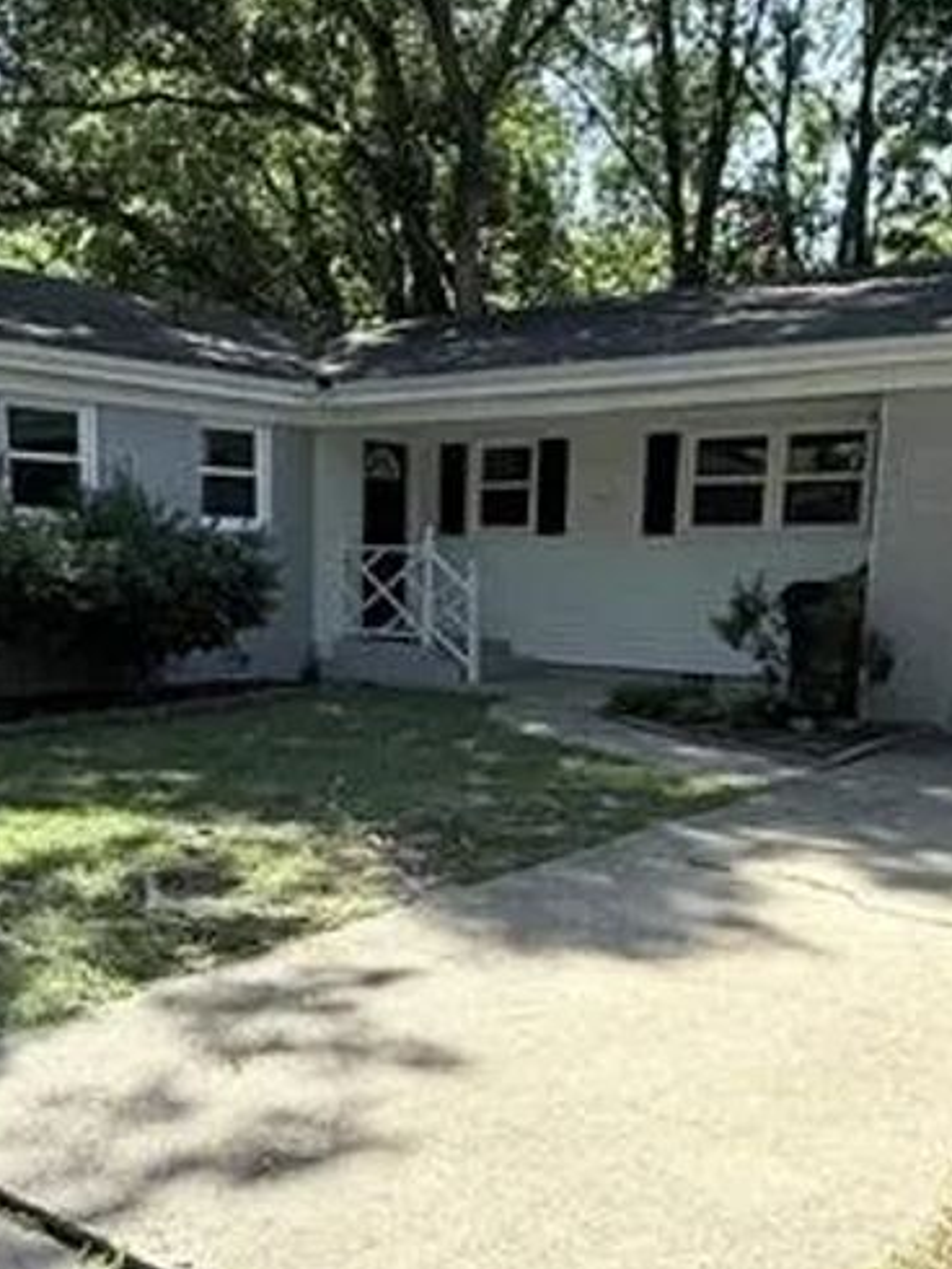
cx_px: 398
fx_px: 1429
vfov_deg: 46.8
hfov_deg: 36.8
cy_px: 879
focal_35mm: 39
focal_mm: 2.22
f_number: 2.2
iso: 50
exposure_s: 1/1167
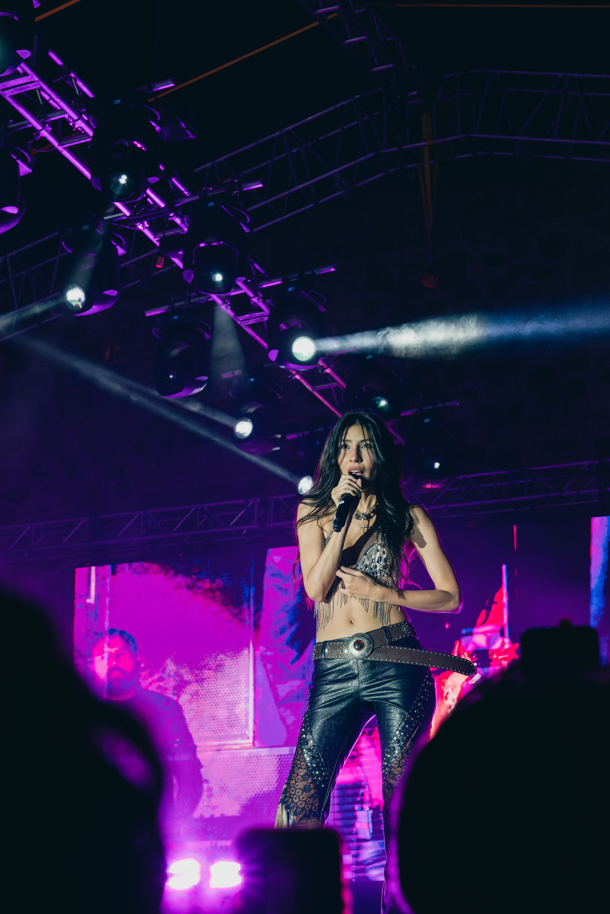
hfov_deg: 18.2
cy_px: 457
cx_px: 305
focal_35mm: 75
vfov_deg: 27.0
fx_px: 1904
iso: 4000
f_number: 8
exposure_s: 1/250
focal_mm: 75
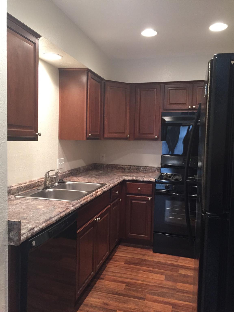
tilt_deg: -3.3
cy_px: 156
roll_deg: -2.1
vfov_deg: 61.7
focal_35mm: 29
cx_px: 117
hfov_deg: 48.2
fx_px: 261
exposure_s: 1/30
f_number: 2.2
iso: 160
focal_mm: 4.15
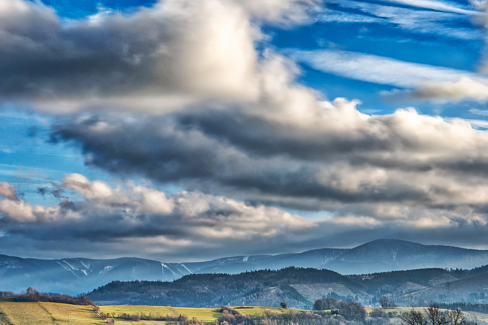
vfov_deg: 18.6
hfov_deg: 27.6
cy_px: 203
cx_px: 190
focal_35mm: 73
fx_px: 989
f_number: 8
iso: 64
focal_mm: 50
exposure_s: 1/100
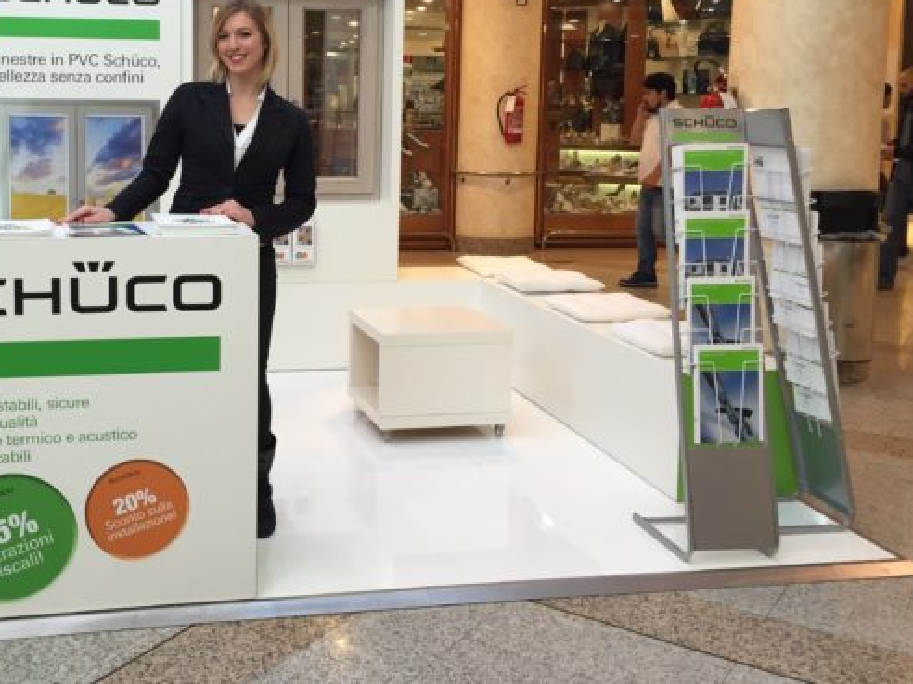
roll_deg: -0.4
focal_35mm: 41
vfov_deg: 34.8
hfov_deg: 45.1
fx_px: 1081
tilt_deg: -5.9
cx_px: 301
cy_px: 221
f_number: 2.2
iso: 40
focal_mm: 4.15
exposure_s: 1/33
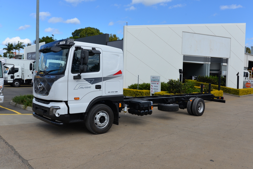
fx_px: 218
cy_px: 84
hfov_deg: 60.3
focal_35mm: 31
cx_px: 126
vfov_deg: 42.4
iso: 100
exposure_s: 1/250
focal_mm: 31
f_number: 8
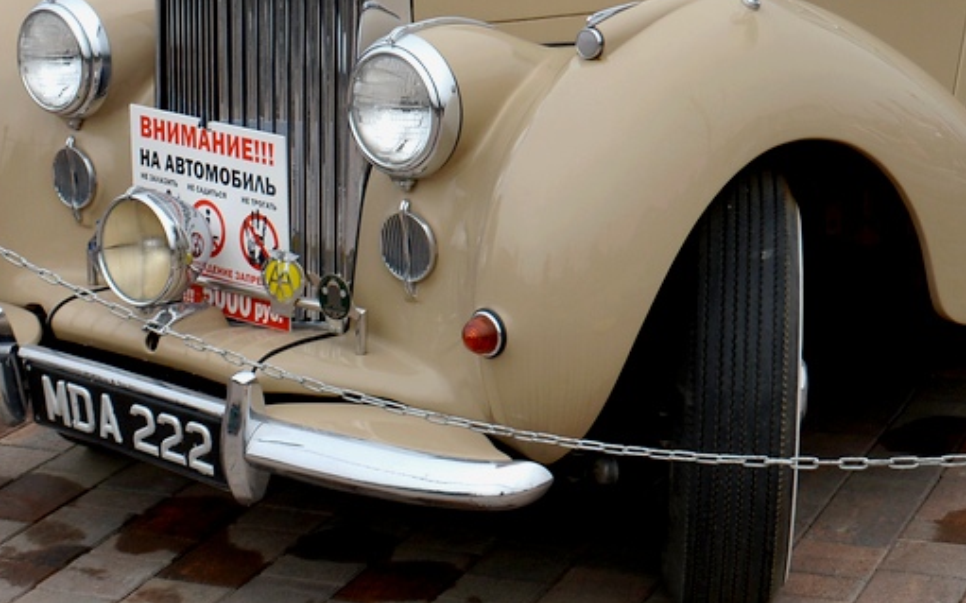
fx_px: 2079
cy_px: -53
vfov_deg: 16.1
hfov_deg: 25.9
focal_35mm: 79
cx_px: 682
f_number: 7.1
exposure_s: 1/200
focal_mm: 22
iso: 200
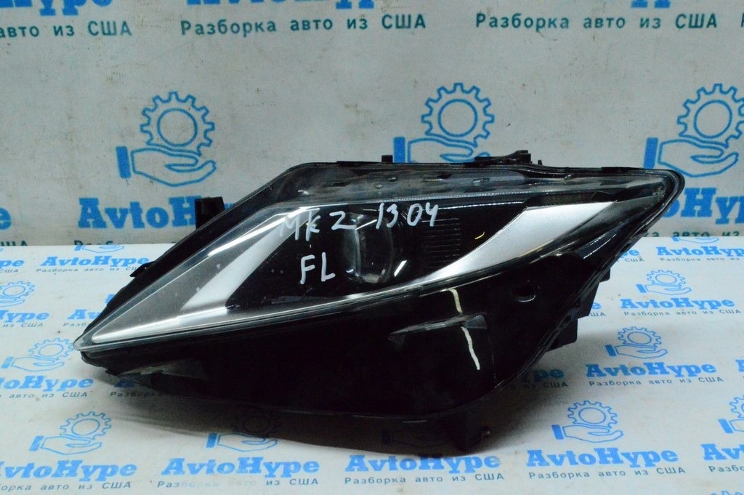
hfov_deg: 46.4
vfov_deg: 31.8
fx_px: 867
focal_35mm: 42
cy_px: 248
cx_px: 372
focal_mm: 28
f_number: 29
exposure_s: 1/80
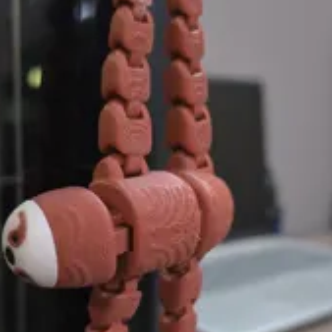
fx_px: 521
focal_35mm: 48
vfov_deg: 34.8
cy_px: 236
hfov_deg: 35.0
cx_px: 112
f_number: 1.7
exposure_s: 1/15
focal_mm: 6.3
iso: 1600
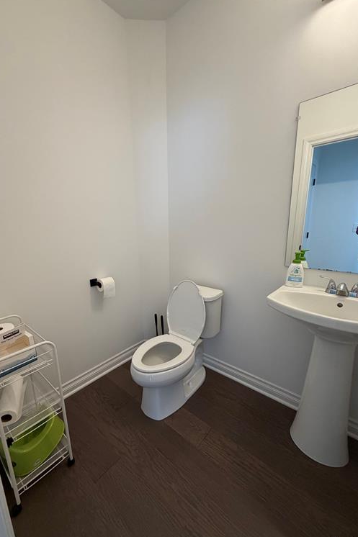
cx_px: 167
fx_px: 224
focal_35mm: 15
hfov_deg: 77.2
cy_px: 271
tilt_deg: -12.0
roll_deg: +2.1
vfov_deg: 100.4
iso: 320
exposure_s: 1/120
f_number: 2.2
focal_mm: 2.22
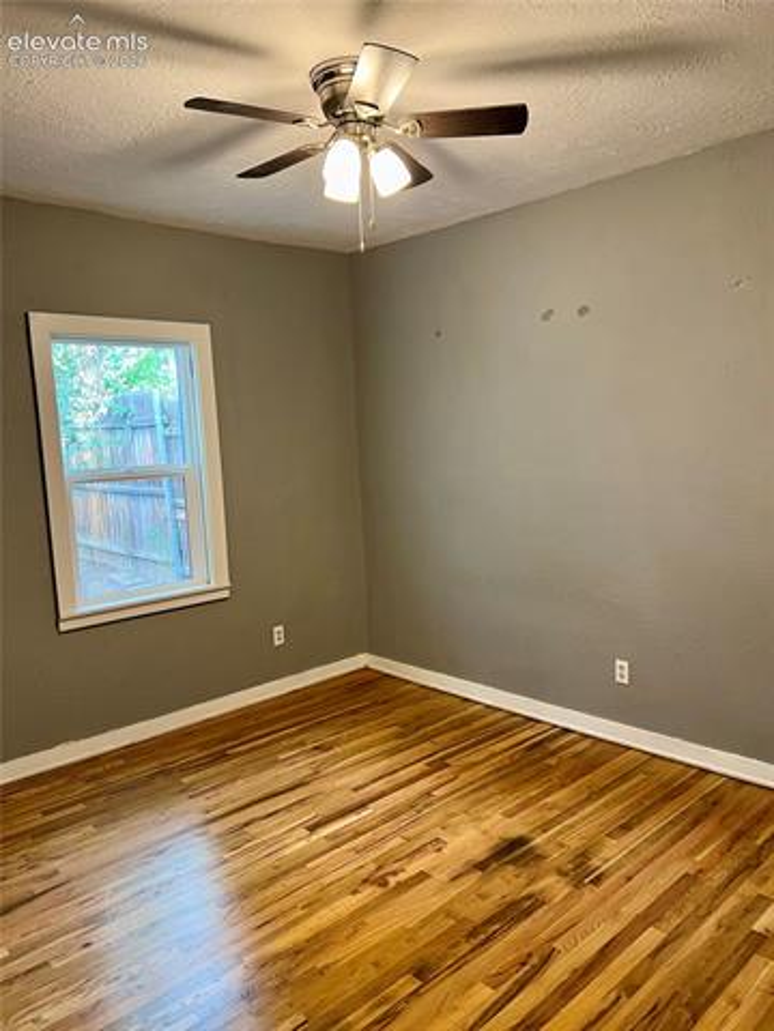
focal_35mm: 26
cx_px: 387
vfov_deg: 67.3
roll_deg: +2.6
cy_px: 516
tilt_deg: -6.2
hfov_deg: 53.1
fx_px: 775
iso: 200
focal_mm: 5.7
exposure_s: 1/60
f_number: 1.5
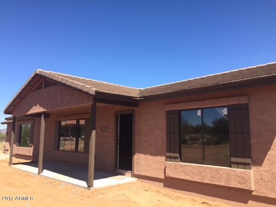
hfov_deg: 61.7
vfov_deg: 48.2
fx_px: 231
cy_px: 104
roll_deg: +0.0
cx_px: 138
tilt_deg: +8.5
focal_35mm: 29
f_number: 2.2
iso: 32
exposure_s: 1/1068
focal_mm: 4.15
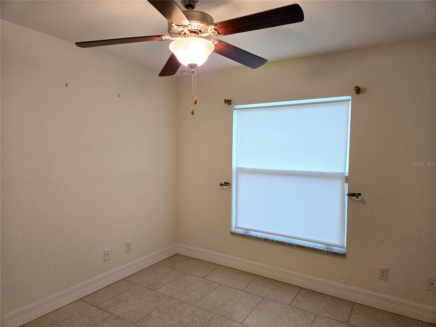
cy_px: 164
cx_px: 218
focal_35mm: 23
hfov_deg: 73.9
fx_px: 290
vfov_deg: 58.9
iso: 200
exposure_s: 1/120
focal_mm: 5.4
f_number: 1.8
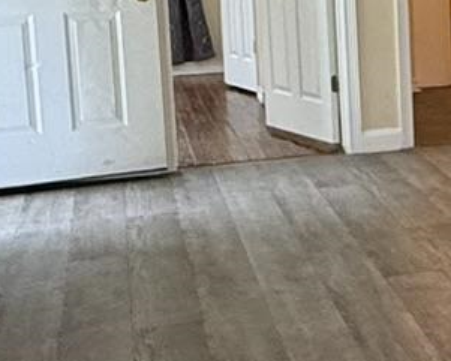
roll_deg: +0.5
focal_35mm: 93
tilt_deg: -6.6
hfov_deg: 17.8
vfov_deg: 16.4
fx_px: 1242
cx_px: 727
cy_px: 60
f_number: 2.2
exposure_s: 1/120
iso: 250
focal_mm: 2.22
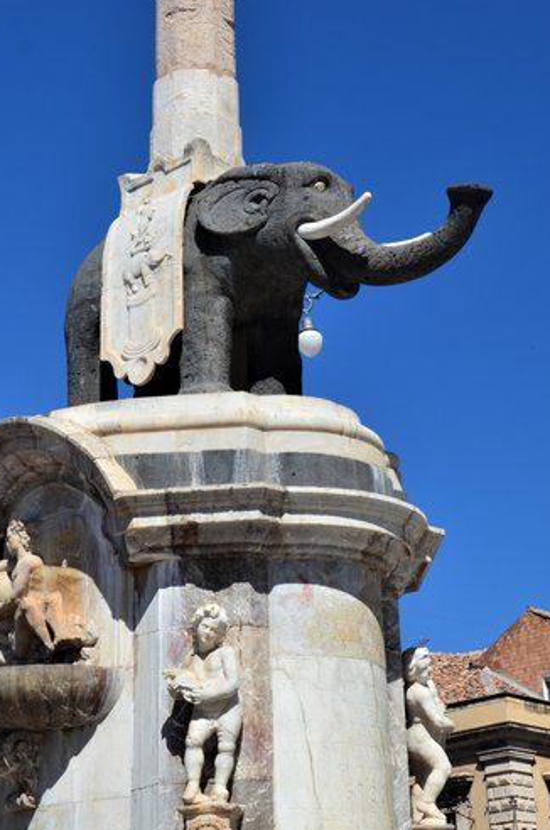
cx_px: 260
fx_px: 1795
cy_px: 179
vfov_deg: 25.6
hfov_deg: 17.4
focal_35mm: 78
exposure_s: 1/320
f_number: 10
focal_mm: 32
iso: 320
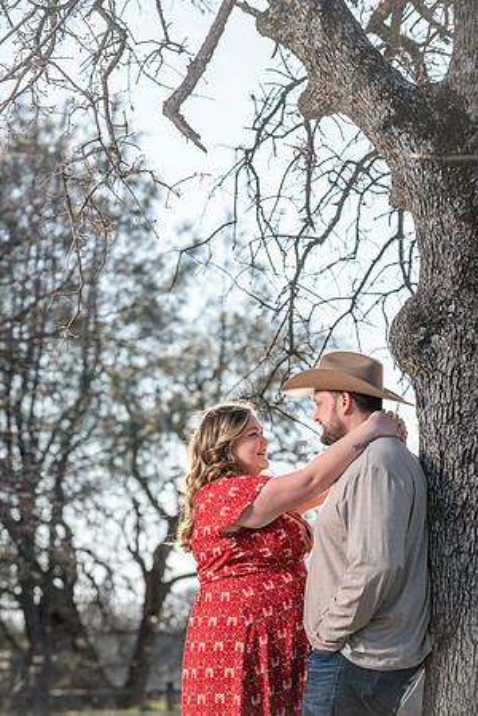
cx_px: 239
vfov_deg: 12.8
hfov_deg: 8.6
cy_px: 358
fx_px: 3186
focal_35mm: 160
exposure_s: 1/250
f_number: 6.3
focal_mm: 160
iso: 50
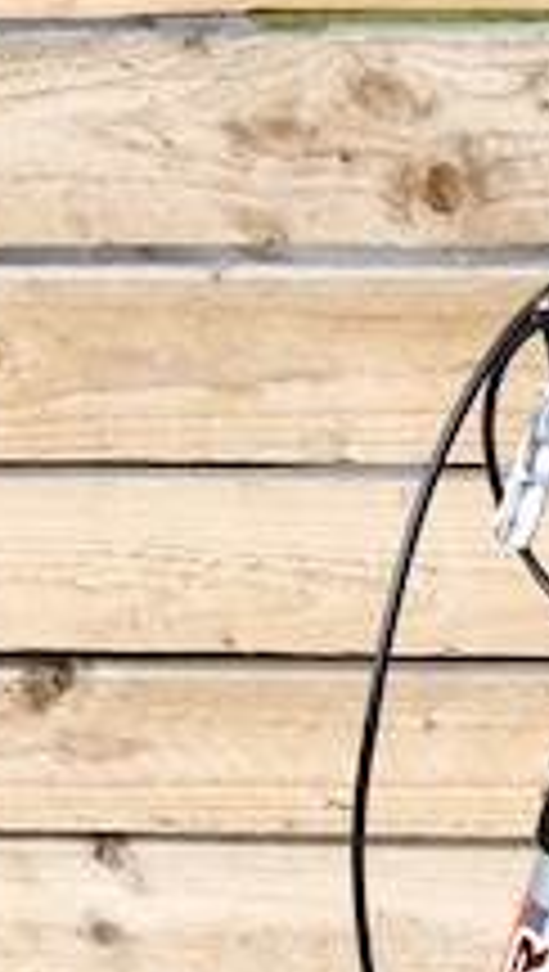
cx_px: 1444
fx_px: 3018
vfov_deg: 17.4
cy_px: 1188
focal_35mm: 117
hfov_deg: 9.0
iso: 32
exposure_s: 1/641
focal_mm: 4.15
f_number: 2.2
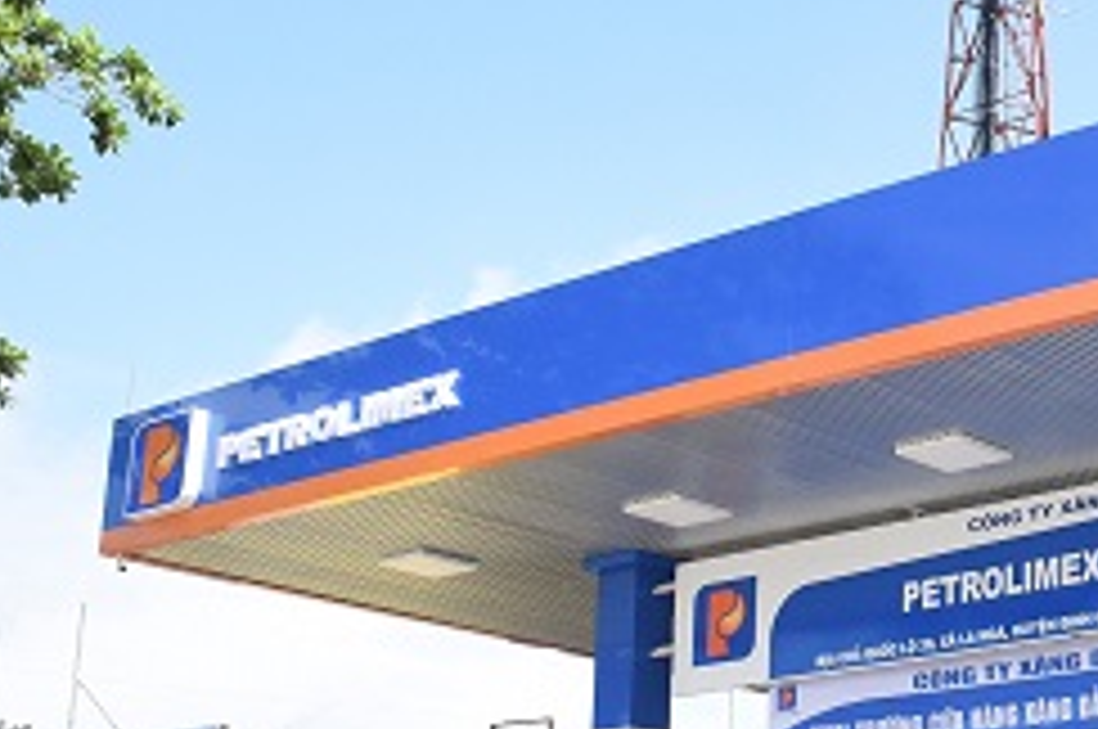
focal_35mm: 72
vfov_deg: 18.9
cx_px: 1084
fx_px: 2193
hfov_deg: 26.7
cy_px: 362
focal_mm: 18
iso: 900
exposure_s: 1/4000
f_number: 4.5
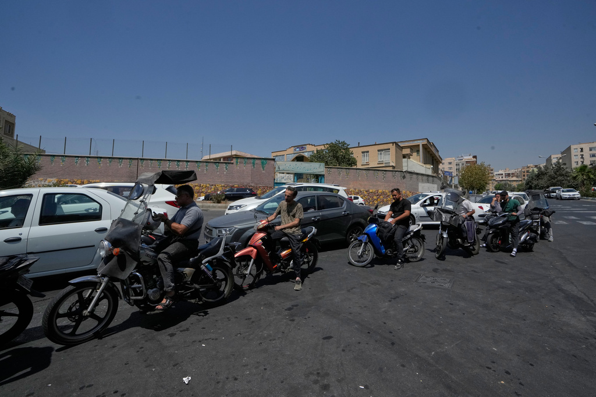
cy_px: 198
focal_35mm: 16
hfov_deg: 96.8
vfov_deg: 73.7
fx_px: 265
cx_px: 298
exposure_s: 1/1600
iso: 1000
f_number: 14
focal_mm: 16
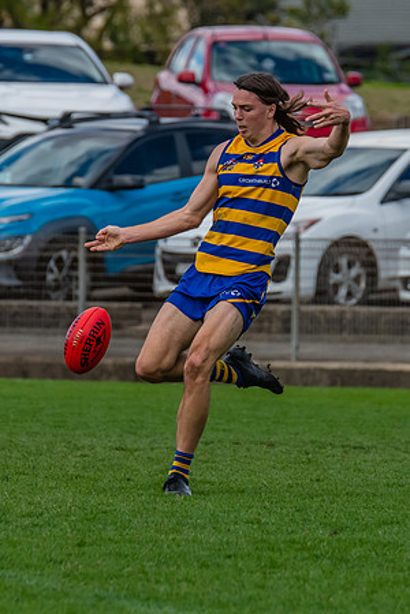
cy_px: 250
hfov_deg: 2.0
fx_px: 11551
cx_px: 206
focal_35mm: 676
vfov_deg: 3.0
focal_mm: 360
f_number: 8
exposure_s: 1/1600
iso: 800
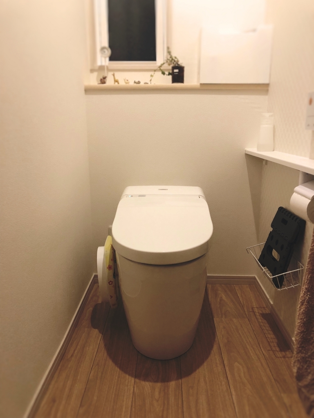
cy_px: 209
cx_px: 157
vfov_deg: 63.4
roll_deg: +0.2
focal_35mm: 28
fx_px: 339
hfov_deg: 49.7
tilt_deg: -12.4
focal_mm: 4
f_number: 1.8
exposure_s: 1/15
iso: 50
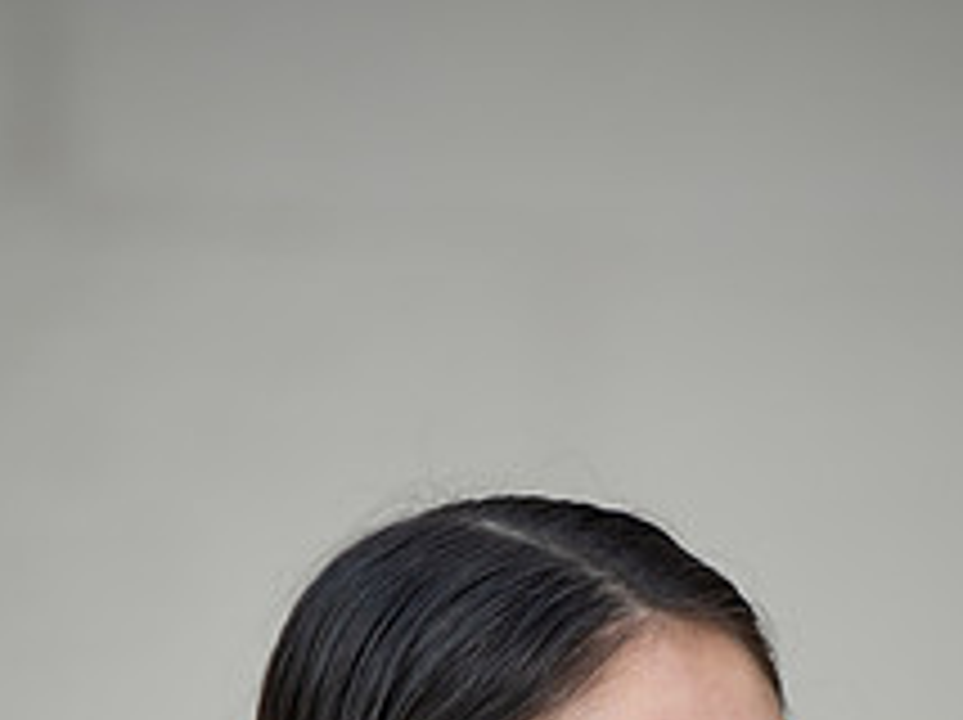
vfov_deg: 3.7
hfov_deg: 4.9
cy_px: 972
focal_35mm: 405
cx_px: 508
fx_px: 11254
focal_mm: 200
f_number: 2.8
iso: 200
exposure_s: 1/800
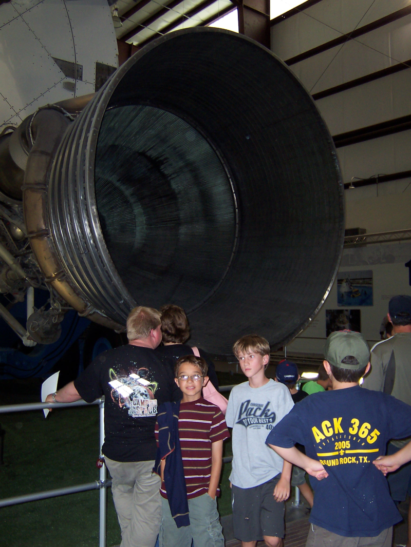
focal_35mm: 36
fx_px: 570
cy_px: 274
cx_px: 206
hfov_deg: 39.7
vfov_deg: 51.3
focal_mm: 5.6
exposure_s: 1/60
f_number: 2.8
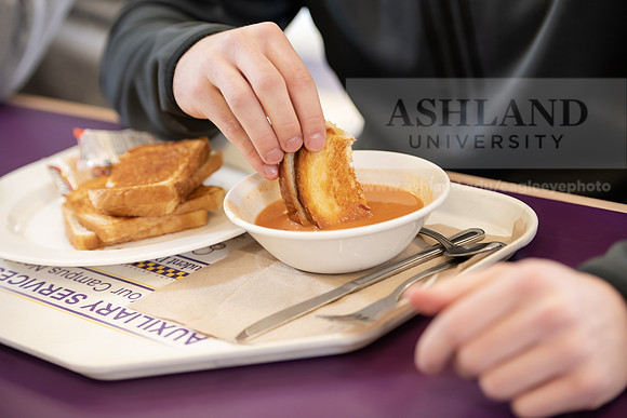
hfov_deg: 18.6
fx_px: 1916
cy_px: 209
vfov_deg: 12.5
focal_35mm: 110
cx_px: 314
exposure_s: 1/125
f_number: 3.2
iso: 1000
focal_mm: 110
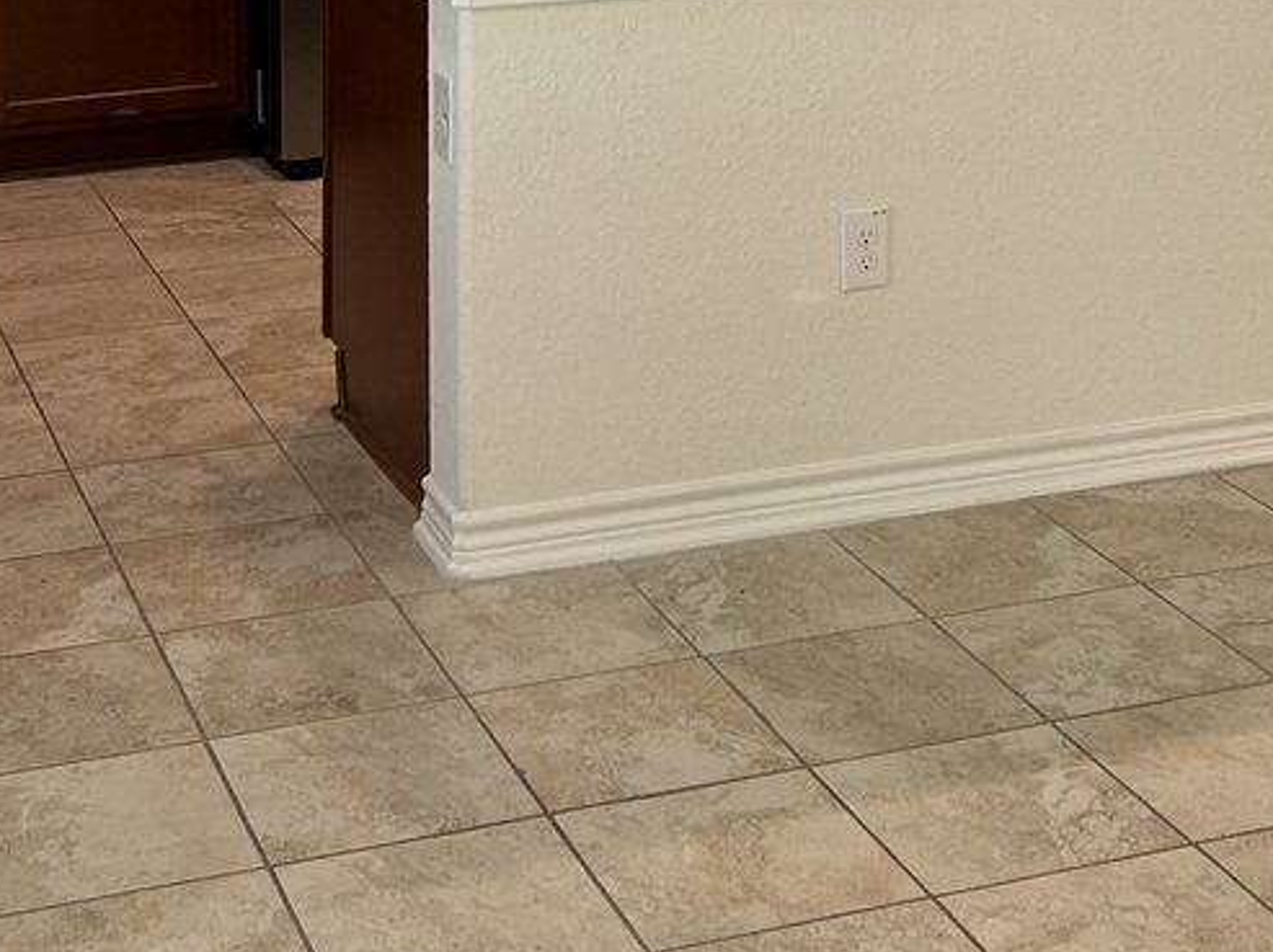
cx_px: 599
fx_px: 2793
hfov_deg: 25.7
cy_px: -395
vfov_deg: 17.7
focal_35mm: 76
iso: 80
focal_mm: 5.7
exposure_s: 1/60
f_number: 1.5
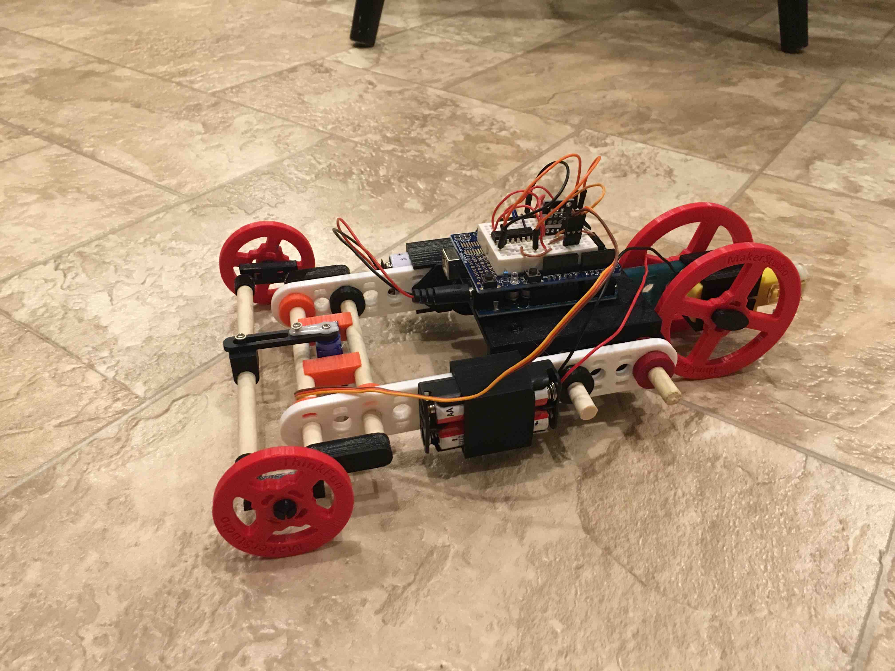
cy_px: 336
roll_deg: -2.7
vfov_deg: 48.2
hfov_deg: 61.7
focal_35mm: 29
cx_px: 448
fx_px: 750
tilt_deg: -35.5
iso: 200
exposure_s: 1/20
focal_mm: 4.15
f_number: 2.2
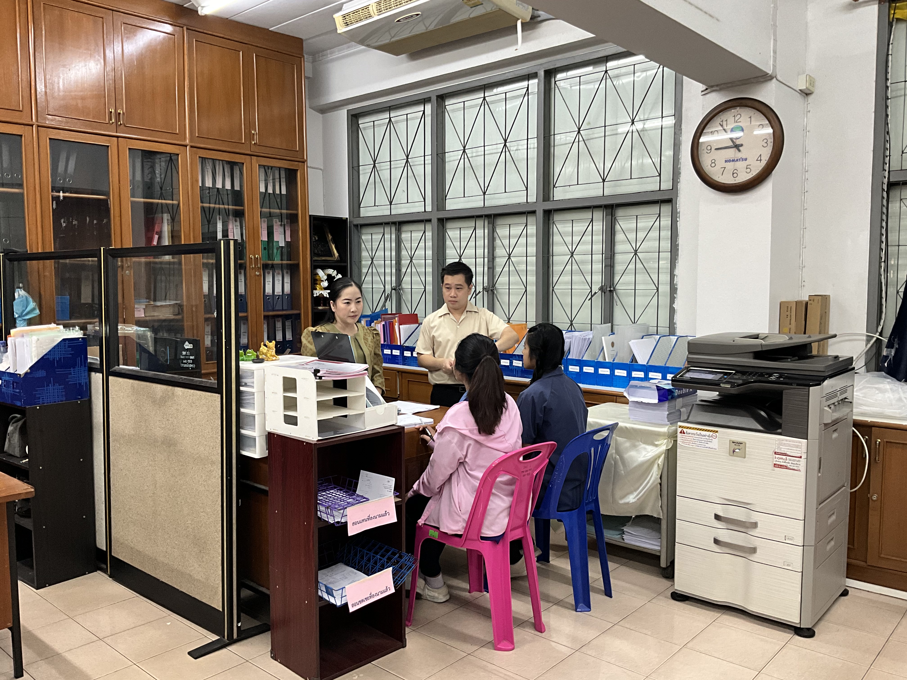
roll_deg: +0.3
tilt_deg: -6.0
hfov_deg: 61.7
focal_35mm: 29
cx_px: 454
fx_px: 760
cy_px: 340
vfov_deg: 48.2
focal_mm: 3
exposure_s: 1/60
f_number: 1.8
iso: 100
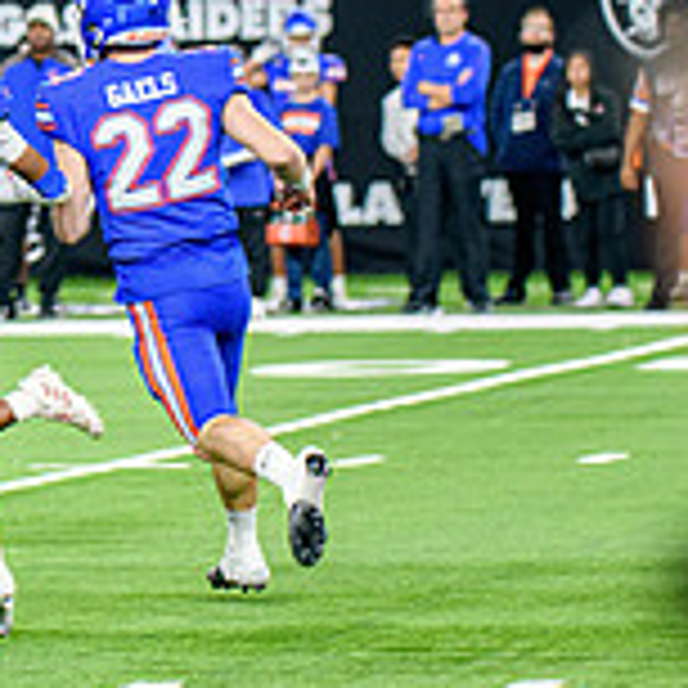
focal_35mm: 404
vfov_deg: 4.3
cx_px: -445
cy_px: 205
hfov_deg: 4.3
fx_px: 9084
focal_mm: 125
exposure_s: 1/400
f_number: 2.8
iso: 1250
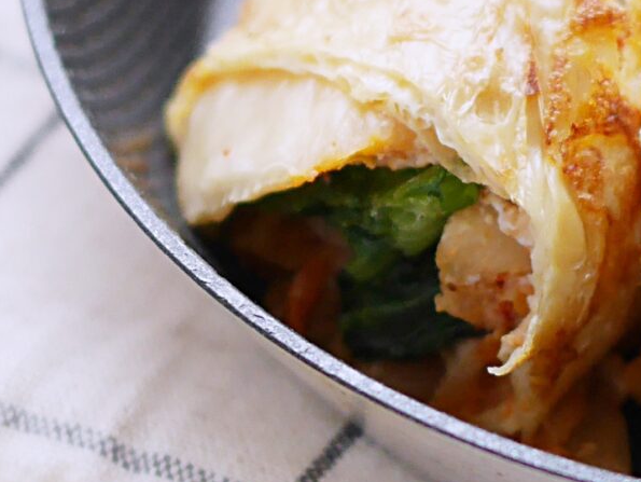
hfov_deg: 15.2
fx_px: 2390
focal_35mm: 129
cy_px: 326
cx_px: 497
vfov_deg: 11.5
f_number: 1.8
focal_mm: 15
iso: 640
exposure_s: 1/60
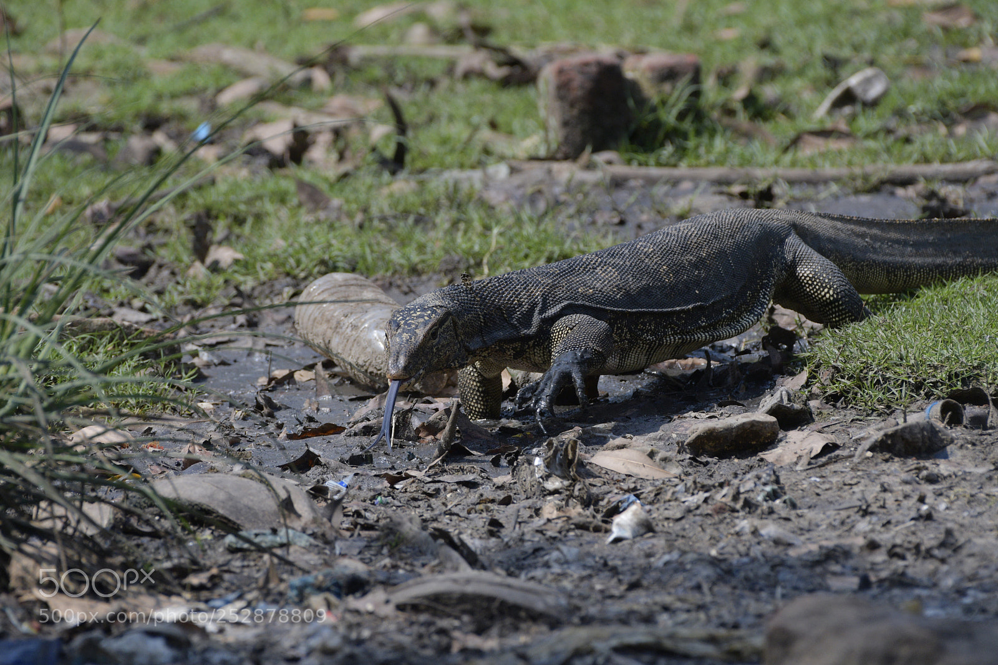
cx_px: 499
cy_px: 332
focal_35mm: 750
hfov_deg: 2.8
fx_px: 20786
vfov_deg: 1.8
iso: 400
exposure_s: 1/2000
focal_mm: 500
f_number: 7.1
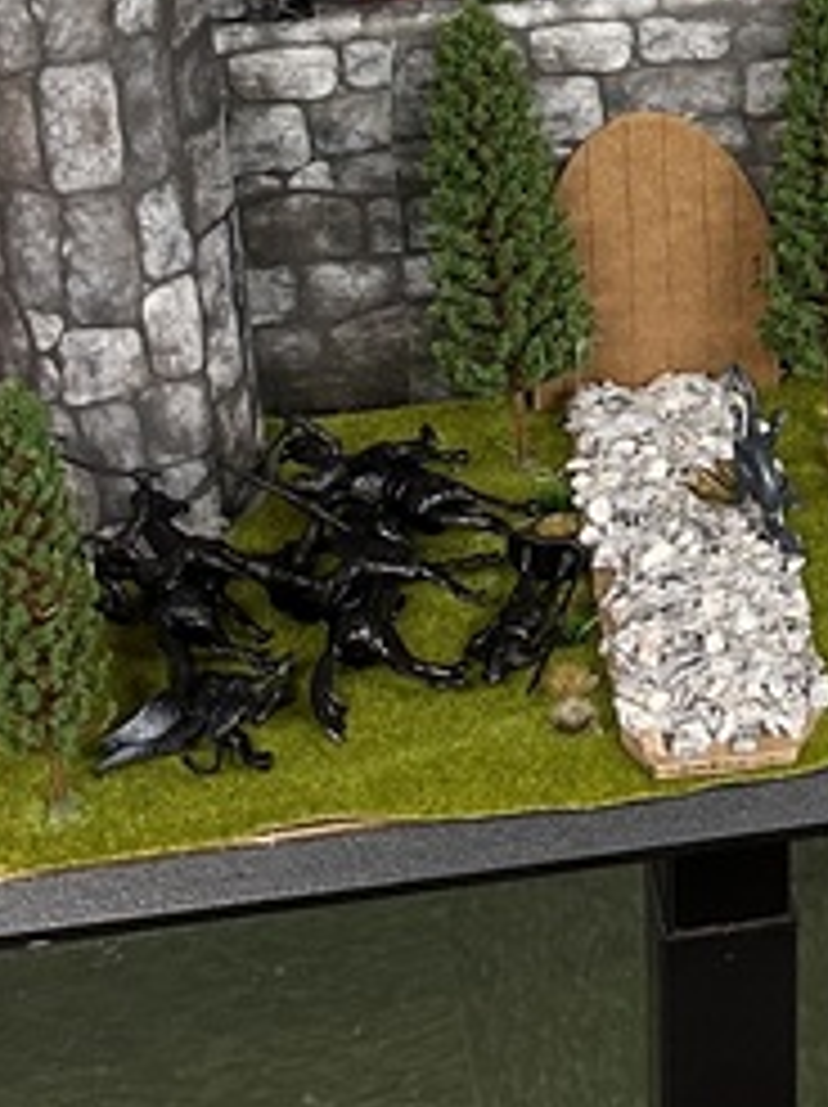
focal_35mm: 100
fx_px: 3195
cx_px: 1143
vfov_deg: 18.2
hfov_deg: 14.1
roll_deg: -1.4
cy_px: -356
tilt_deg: -17.2
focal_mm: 6.86
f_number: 1.78
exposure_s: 1/60
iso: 200
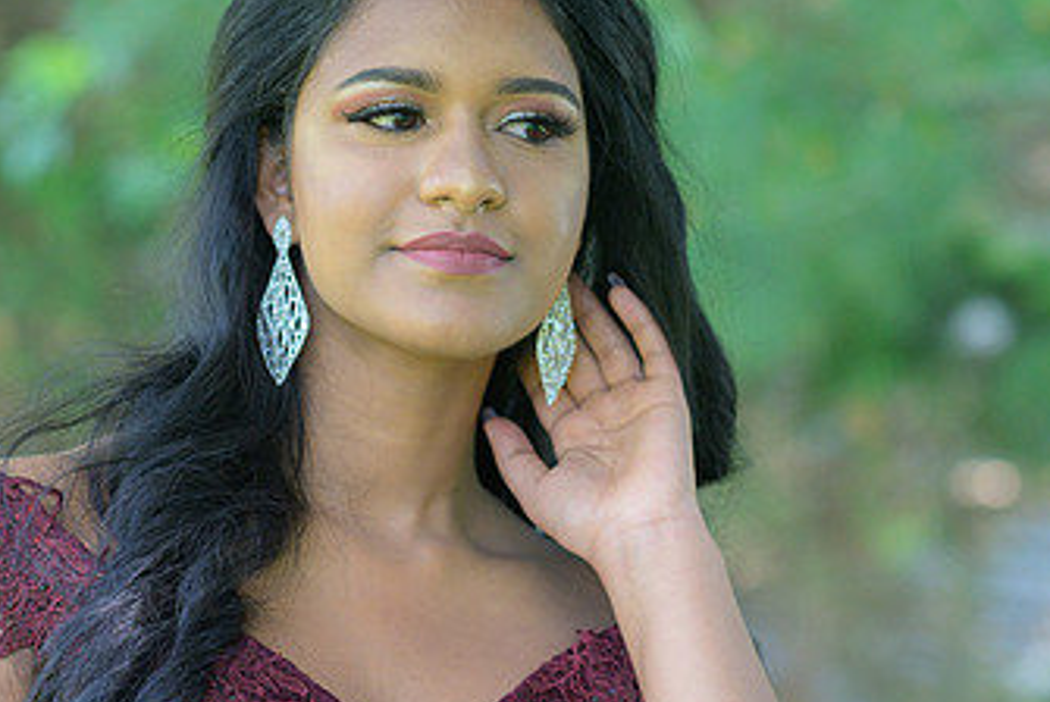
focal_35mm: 147
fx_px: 4291
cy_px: 296
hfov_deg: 14.0
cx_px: 501
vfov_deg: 9.4
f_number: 2.8
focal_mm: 85
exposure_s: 1/320
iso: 400
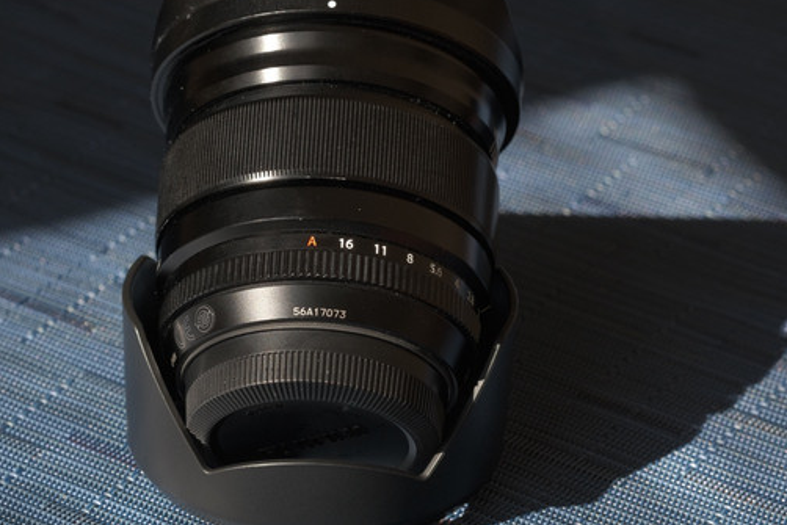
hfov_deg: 11.9
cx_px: 350
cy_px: 223
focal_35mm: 172
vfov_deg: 8.0
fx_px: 3761
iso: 160
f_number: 8
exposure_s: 1/52
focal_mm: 90
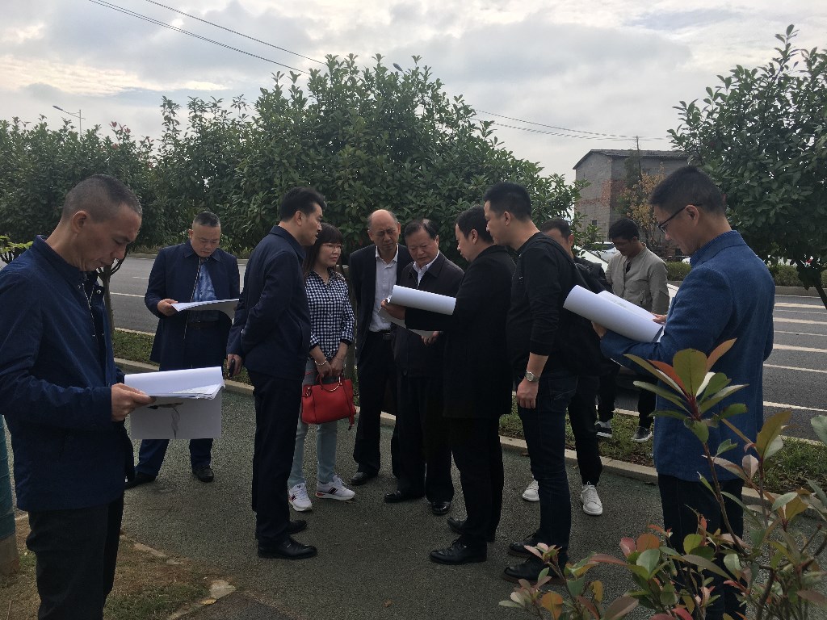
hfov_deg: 61.7
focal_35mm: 29
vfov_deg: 48.2
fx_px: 693
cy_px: 310
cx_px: 414
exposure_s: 1/1350
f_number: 2.2
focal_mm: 4.15
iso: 25
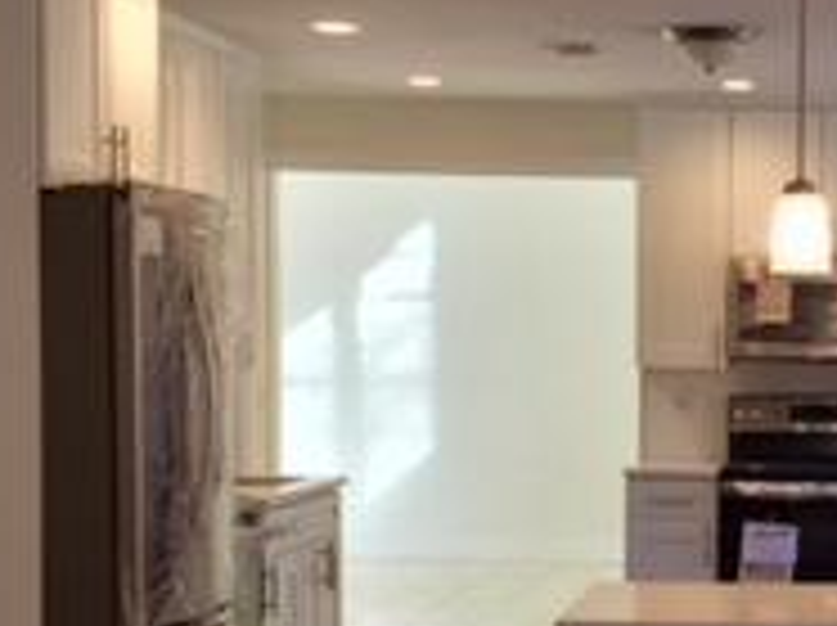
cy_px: 554
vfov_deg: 14.6
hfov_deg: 19.0
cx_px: 873
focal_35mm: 100
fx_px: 2415
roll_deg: -1.5
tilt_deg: -5.2
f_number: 2.2
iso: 32
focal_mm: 4.15
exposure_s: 1/40
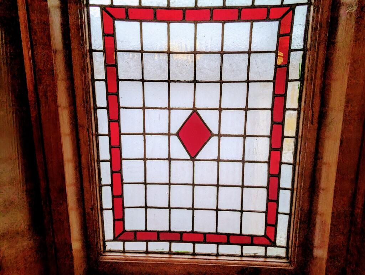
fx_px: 169
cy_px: 138
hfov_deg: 94.4
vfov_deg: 78.2
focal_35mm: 16
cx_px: 182
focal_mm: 2.35
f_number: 2.2
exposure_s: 1/100
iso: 265
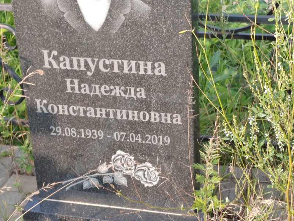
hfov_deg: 23.8
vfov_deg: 18.0
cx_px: 147
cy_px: 110
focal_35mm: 82
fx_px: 696
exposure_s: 1/220
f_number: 1.9
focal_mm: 5.52
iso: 100
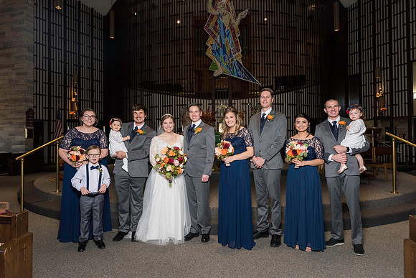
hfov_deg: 73.7
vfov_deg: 53.2
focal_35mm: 24
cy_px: 139
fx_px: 277
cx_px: 208
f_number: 6.3
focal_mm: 24
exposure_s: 1/160
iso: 1000
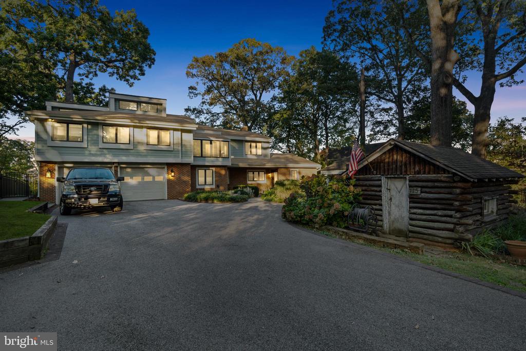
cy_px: 176
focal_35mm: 18
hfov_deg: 90.0
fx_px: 263
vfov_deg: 67.4
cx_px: 263
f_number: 7.1
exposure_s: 1/13
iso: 160
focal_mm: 12
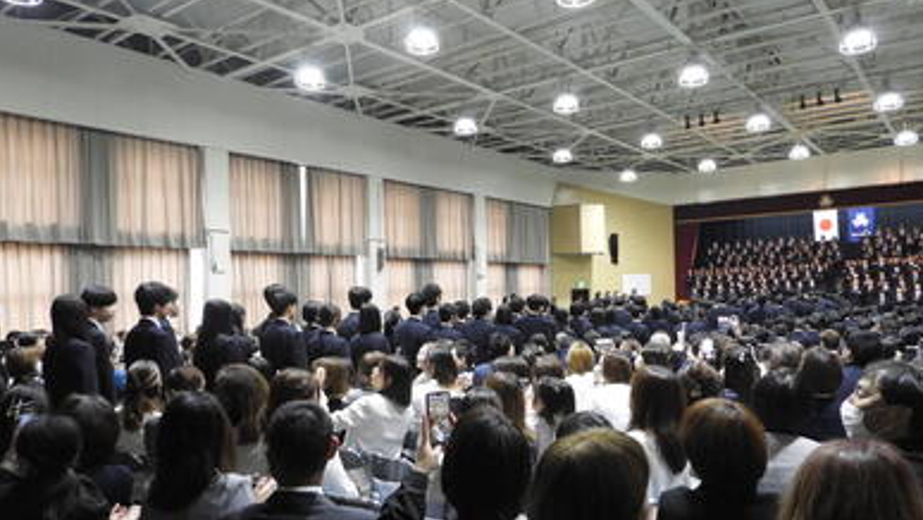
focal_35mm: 27
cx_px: 458
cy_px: 289
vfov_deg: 42.9
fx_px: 661
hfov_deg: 69.8
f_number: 3.3
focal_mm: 4.3
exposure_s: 1/20
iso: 400
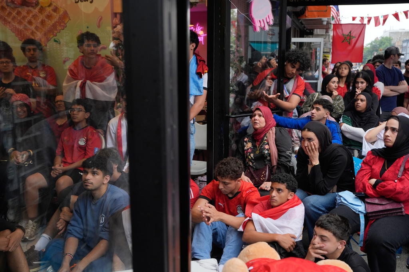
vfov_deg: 38.9
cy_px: 136
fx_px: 386
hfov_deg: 55.8
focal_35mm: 34
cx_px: 204
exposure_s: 1/1500
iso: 800
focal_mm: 34
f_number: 4
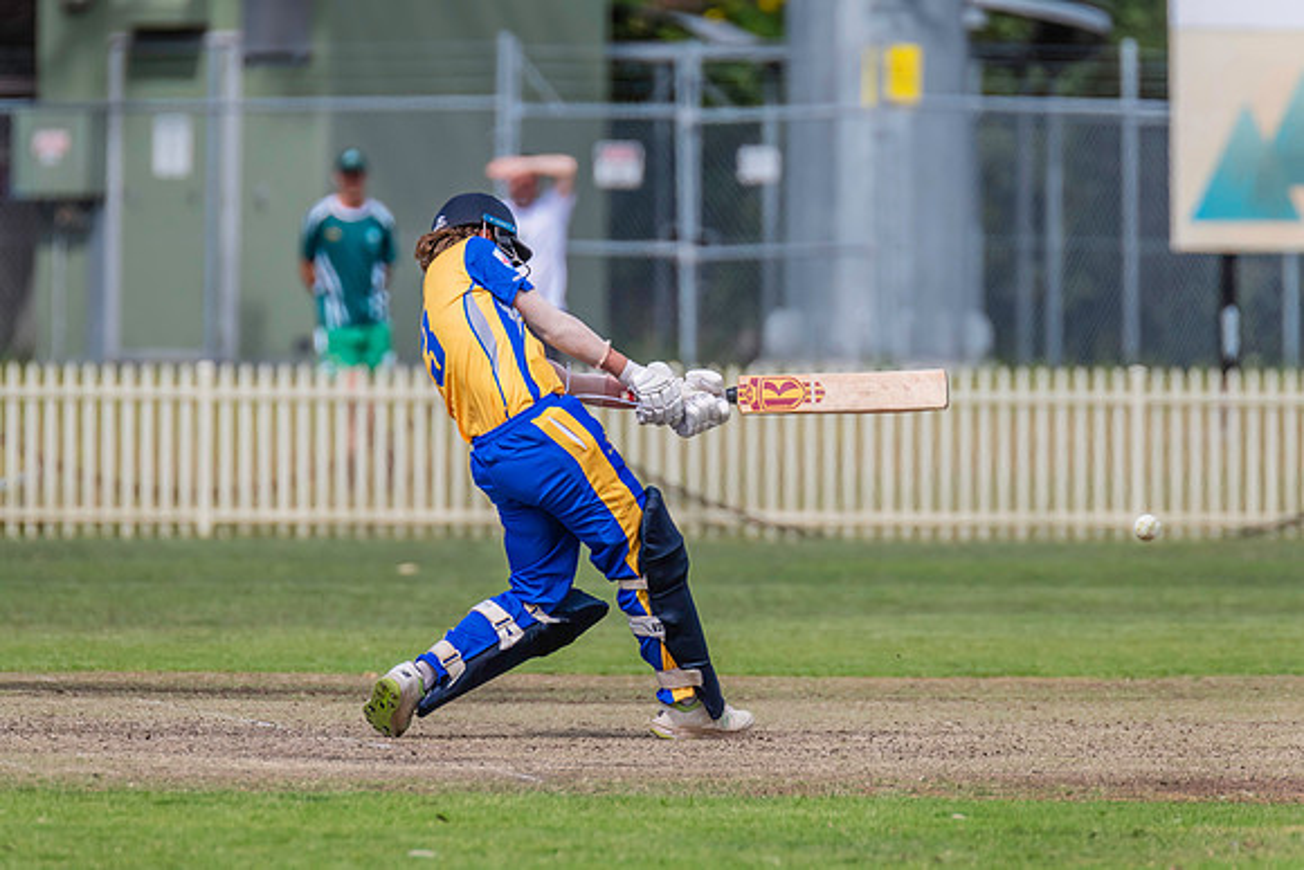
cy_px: 455
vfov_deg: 2.2
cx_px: 617
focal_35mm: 636
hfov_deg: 3.2
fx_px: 23040
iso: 800
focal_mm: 600
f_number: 7.1
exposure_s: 1/2500
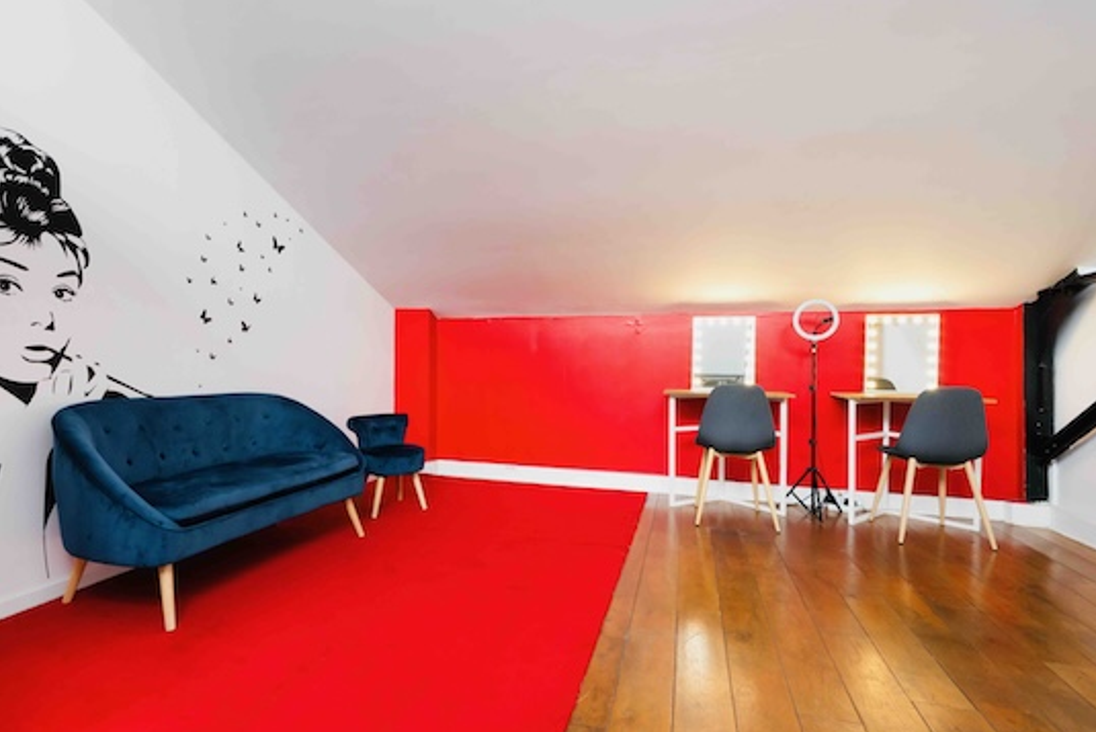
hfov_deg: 89.9
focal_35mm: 18
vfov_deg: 67.4
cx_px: 516
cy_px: 367
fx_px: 548
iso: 400
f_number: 11
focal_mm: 16
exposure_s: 1/3
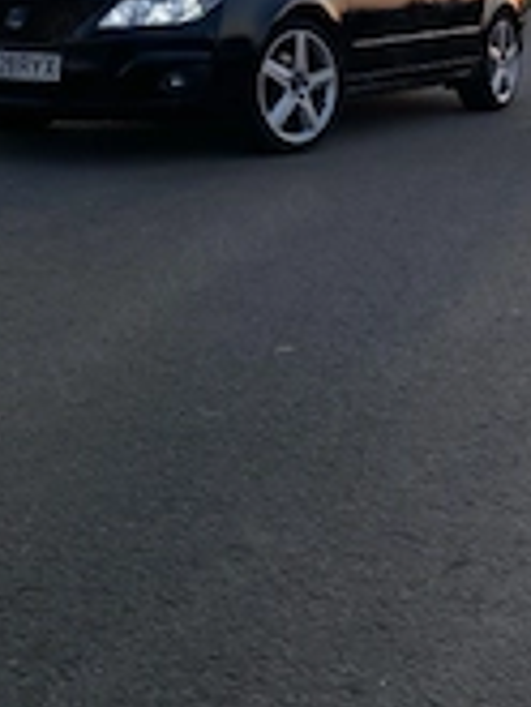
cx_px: 266
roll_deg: -2.4
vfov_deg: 28.8
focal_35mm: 63
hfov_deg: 23.3
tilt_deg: -0.3
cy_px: 0
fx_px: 1287
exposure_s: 1/128
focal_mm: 4.25
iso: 32
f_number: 1.8
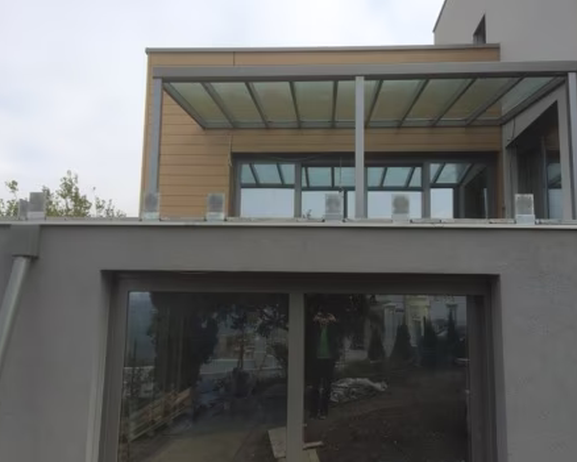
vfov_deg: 47.2
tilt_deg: +6.9
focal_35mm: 31
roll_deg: -0.9
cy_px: 236
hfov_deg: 57.1
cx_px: 296
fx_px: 530
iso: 32
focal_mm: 4.15
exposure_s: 1/977
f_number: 2.2
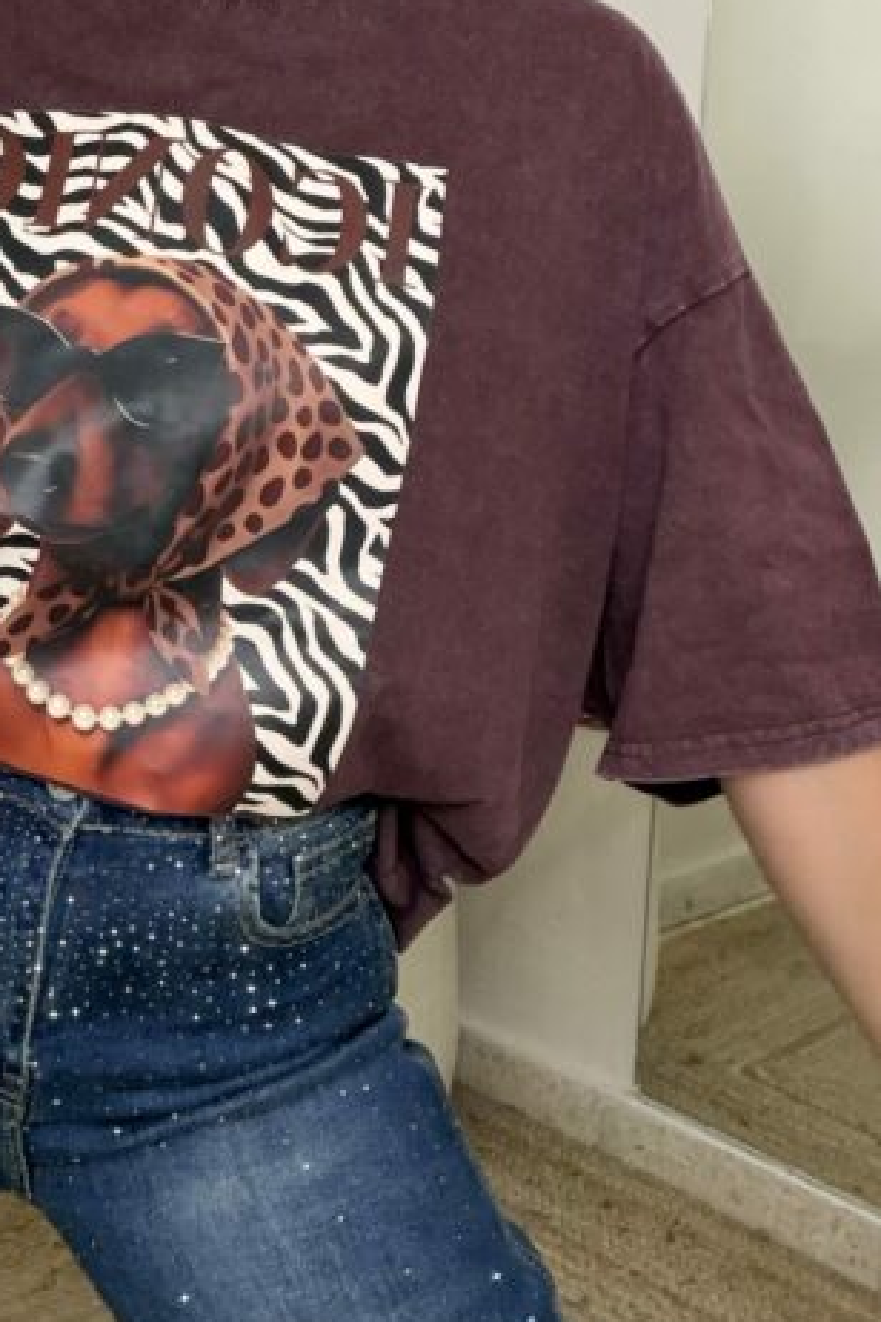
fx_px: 1982
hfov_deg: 24.2
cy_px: 352
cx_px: 46
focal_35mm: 54
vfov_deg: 36.1
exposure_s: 1/60
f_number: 1.9
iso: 200
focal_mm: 2.71
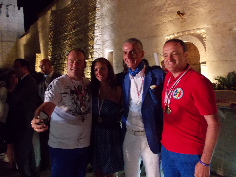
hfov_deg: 63.4
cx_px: 118
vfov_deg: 49.7
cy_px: 88
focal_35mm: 28
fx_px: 191
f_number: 2.7
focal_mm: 4
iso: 400
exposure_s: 1/13
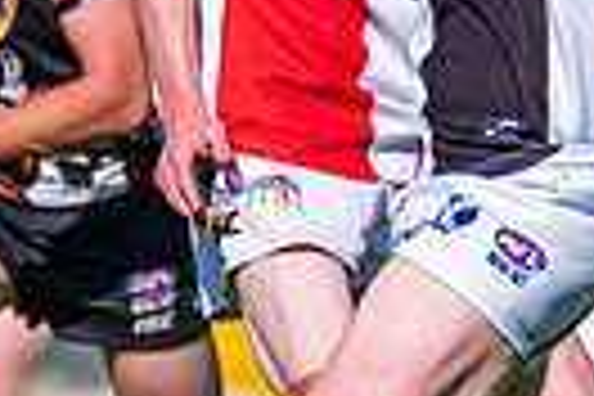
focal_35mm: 2988
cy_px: 195
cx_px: 947
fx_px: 49298
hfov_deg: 0.7
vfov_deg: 0.5
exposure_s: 1/4000
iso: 800
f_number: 6.3
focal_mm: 600
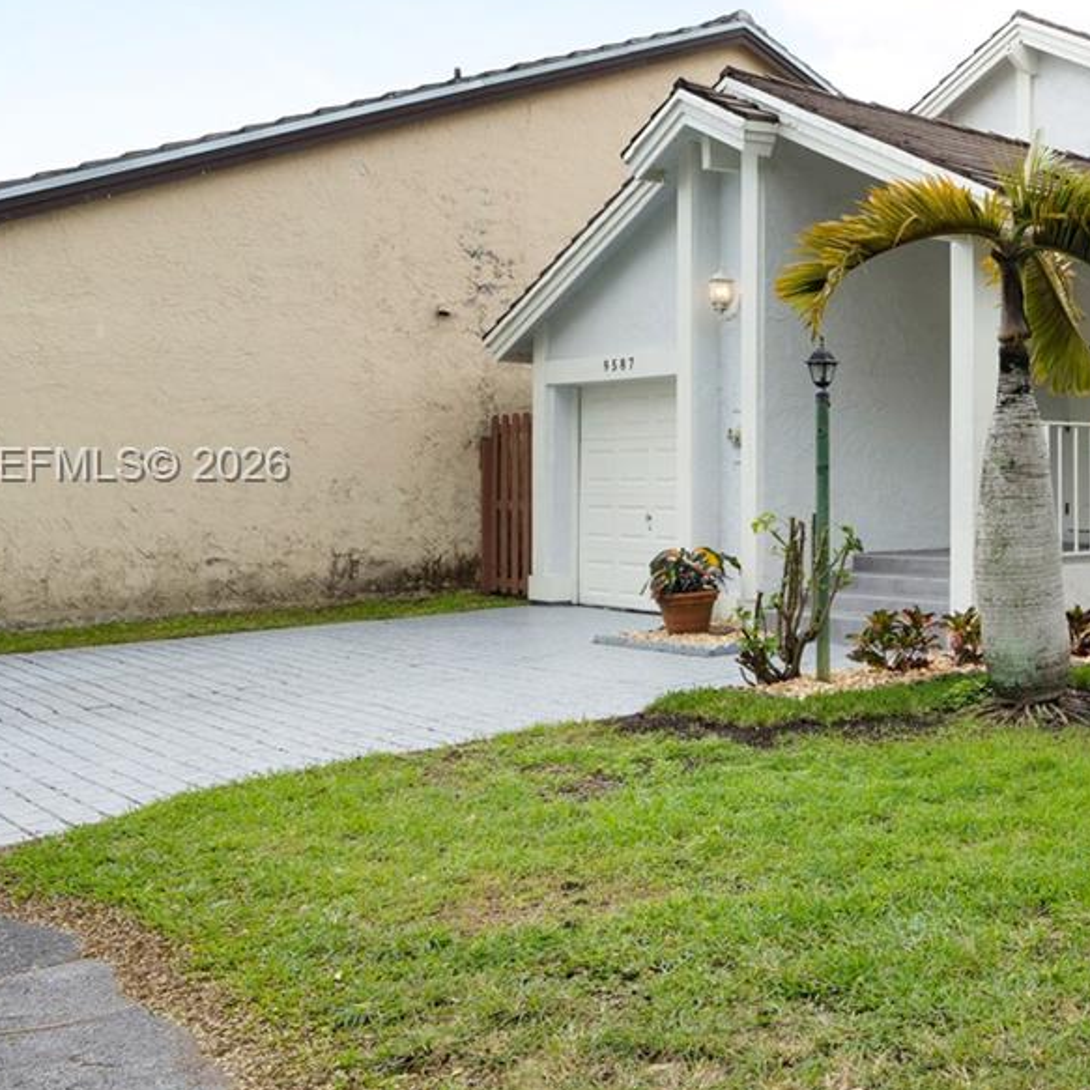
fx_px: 1496
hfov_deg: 34.5
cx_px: 1202
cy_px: 467
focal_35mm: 42
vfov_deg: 39.9
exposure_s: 1/50
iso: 80
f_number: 11
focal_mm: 18
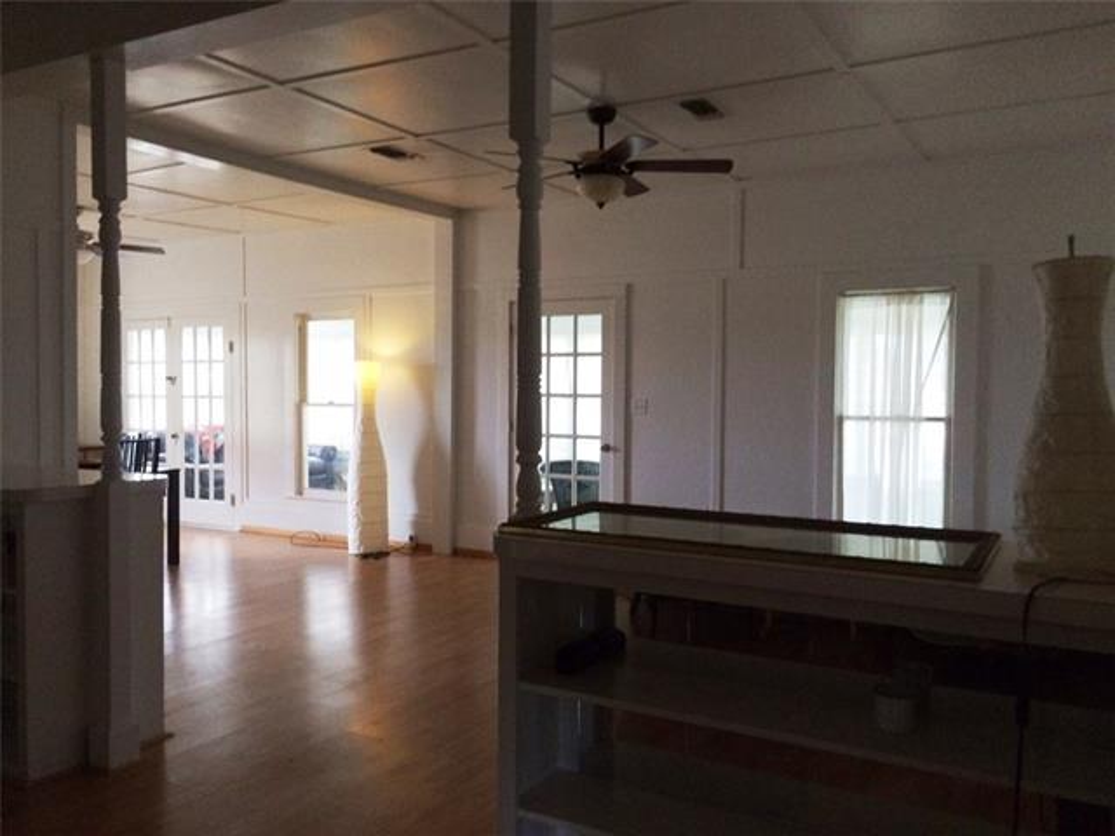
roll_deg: -0.6
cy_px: 418
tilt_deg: -5.8
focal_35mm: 29
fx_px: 934
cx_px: 558
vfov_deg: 48.2
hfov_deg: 61.7
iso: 200
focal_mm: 4.15
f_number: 2.2
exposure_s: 1/30
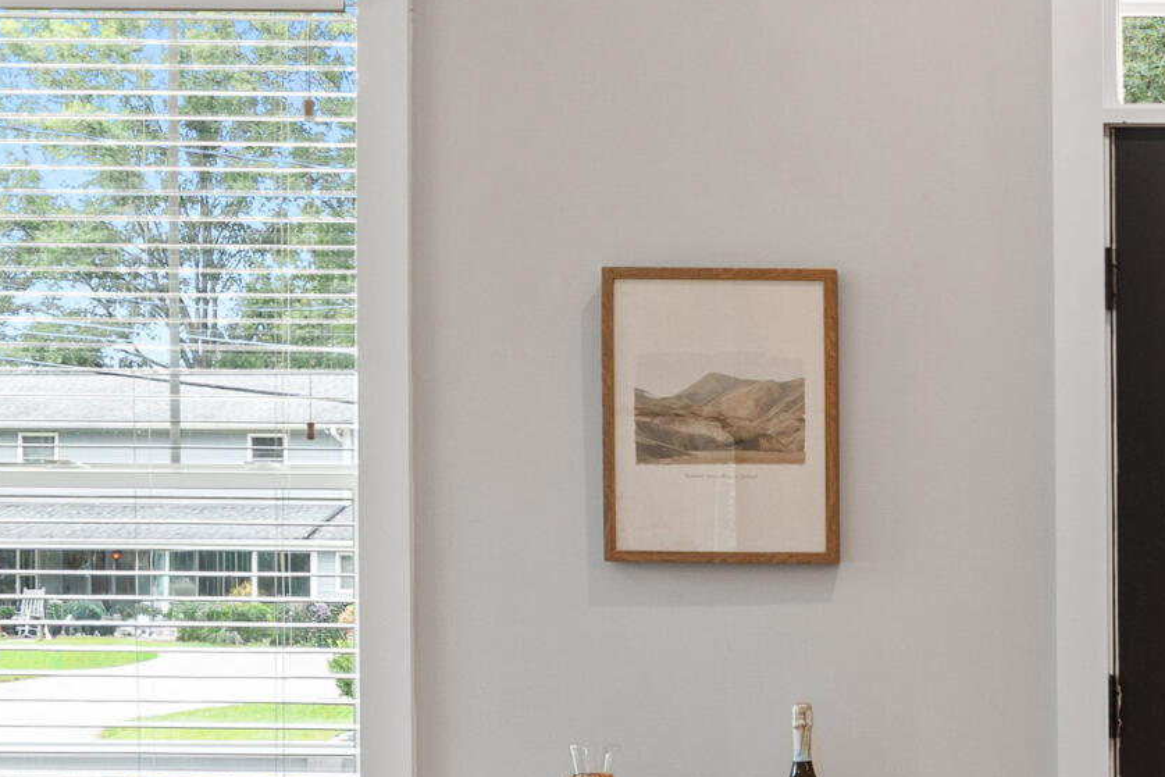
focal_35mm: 70
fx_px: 2259
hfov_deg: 26.1
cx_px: 1363
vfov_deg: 19.5
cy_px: 527
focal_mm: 13
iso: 100
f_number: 8
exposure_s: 1/5
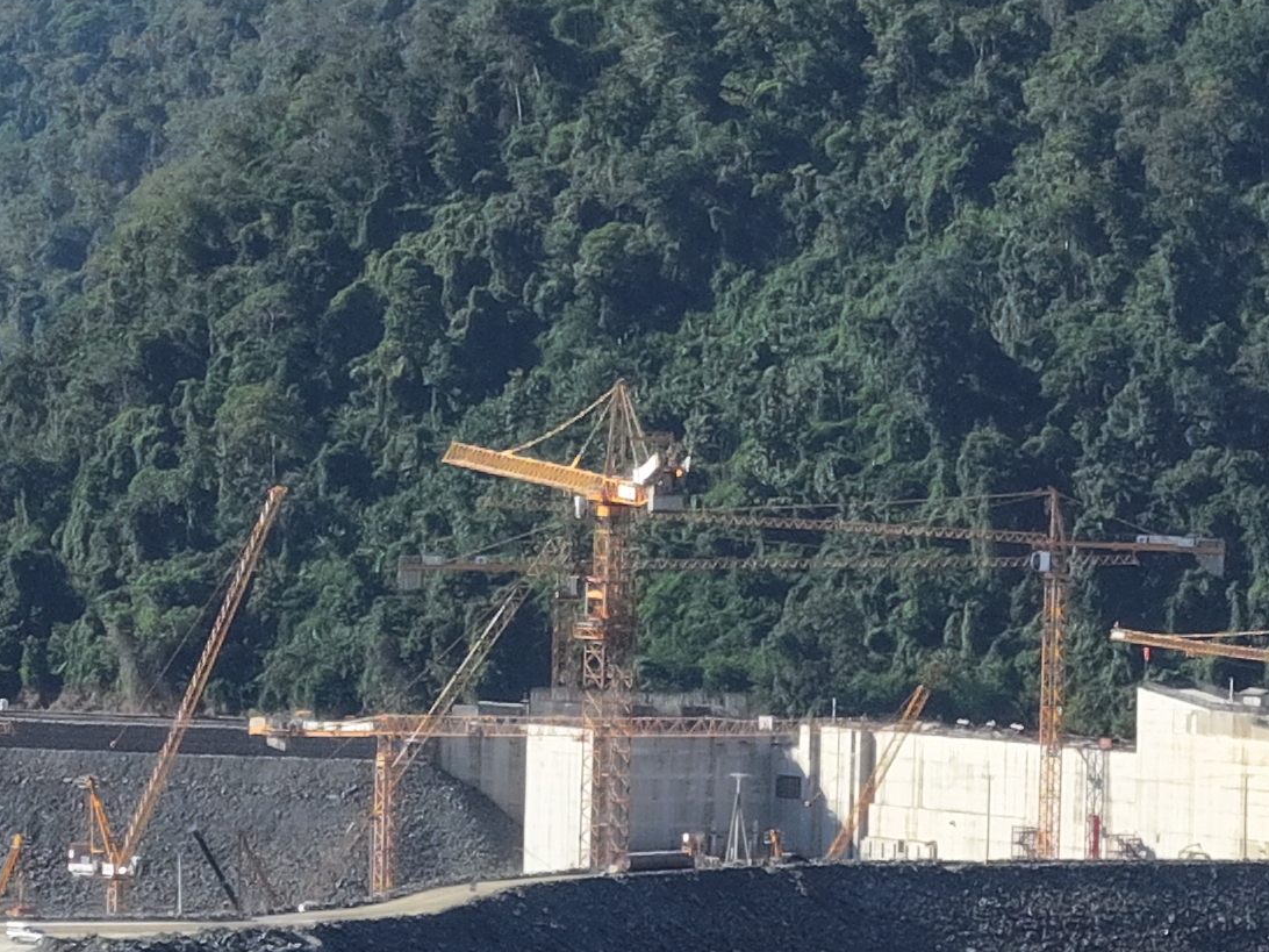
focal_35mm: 608
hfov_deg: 3.3
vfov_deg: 2.4
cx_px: -77
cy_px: 138
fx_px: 22289
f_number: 3.4
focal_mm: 30.71
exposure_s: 1/500
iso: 100
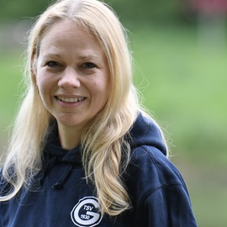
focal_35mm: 450
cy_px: 103
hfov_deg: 3.9
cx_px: 79
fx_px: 3339
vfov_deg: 3.9
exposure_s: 1/320
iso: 200
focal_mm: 200
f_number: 3.5
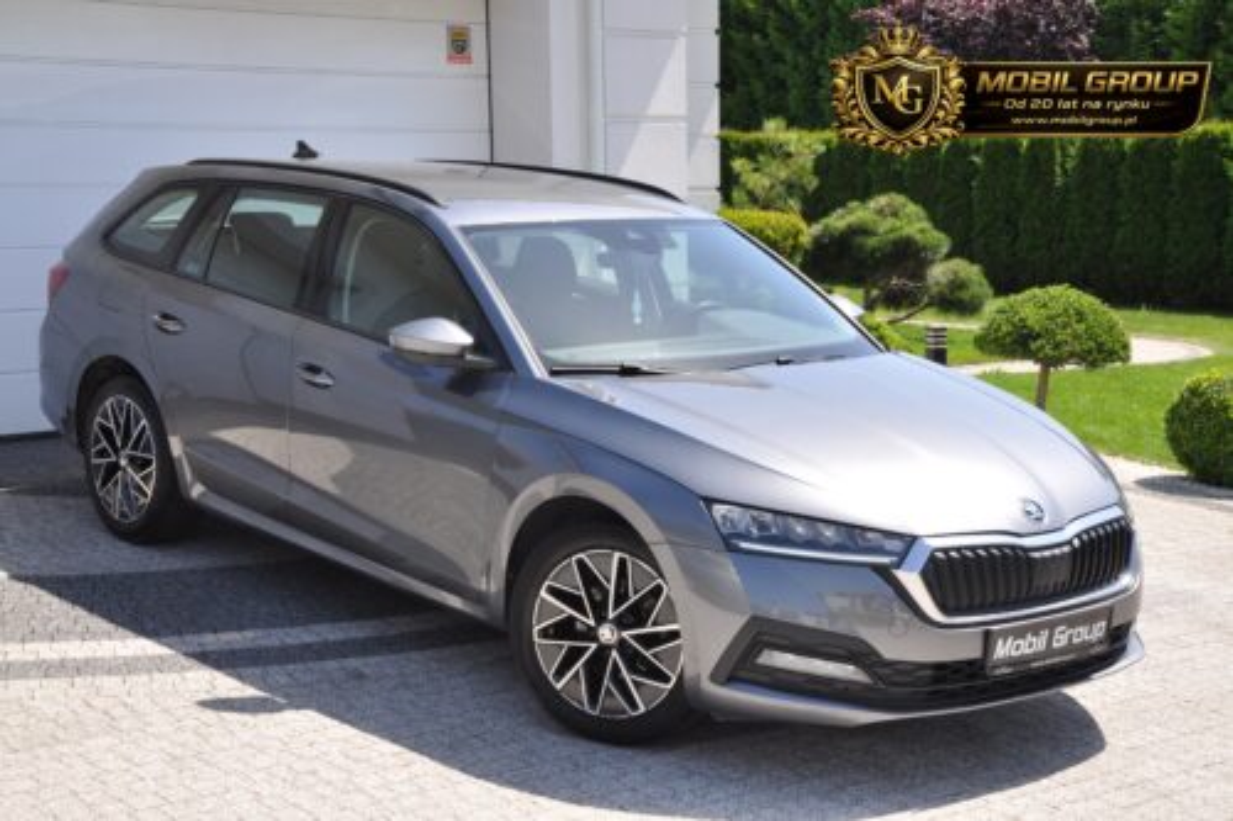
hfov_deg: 33.4
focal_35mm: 60
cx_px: 616
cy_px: 410
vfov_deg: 22.6
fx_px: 2054
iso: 250
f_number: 10
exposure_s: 1/400
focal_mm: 40
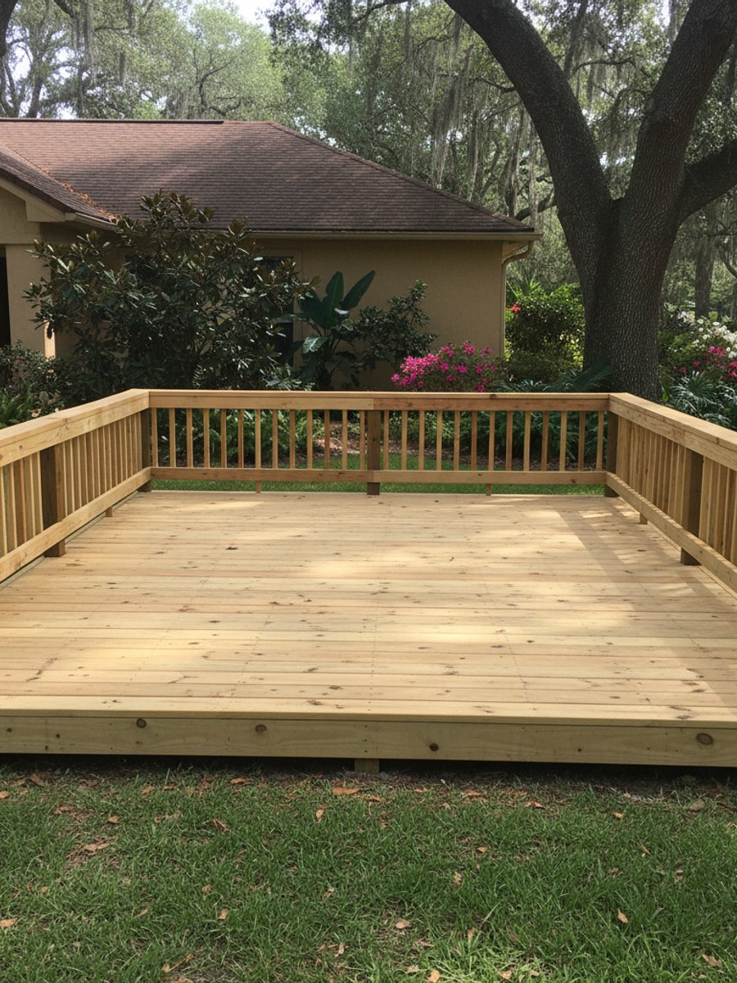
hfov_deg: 53.1
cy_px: 492
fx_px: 738
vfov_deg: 67.3
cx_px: 368
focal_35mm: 26
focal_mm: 5.7
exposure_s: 1/1152
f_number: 1.5
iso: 169
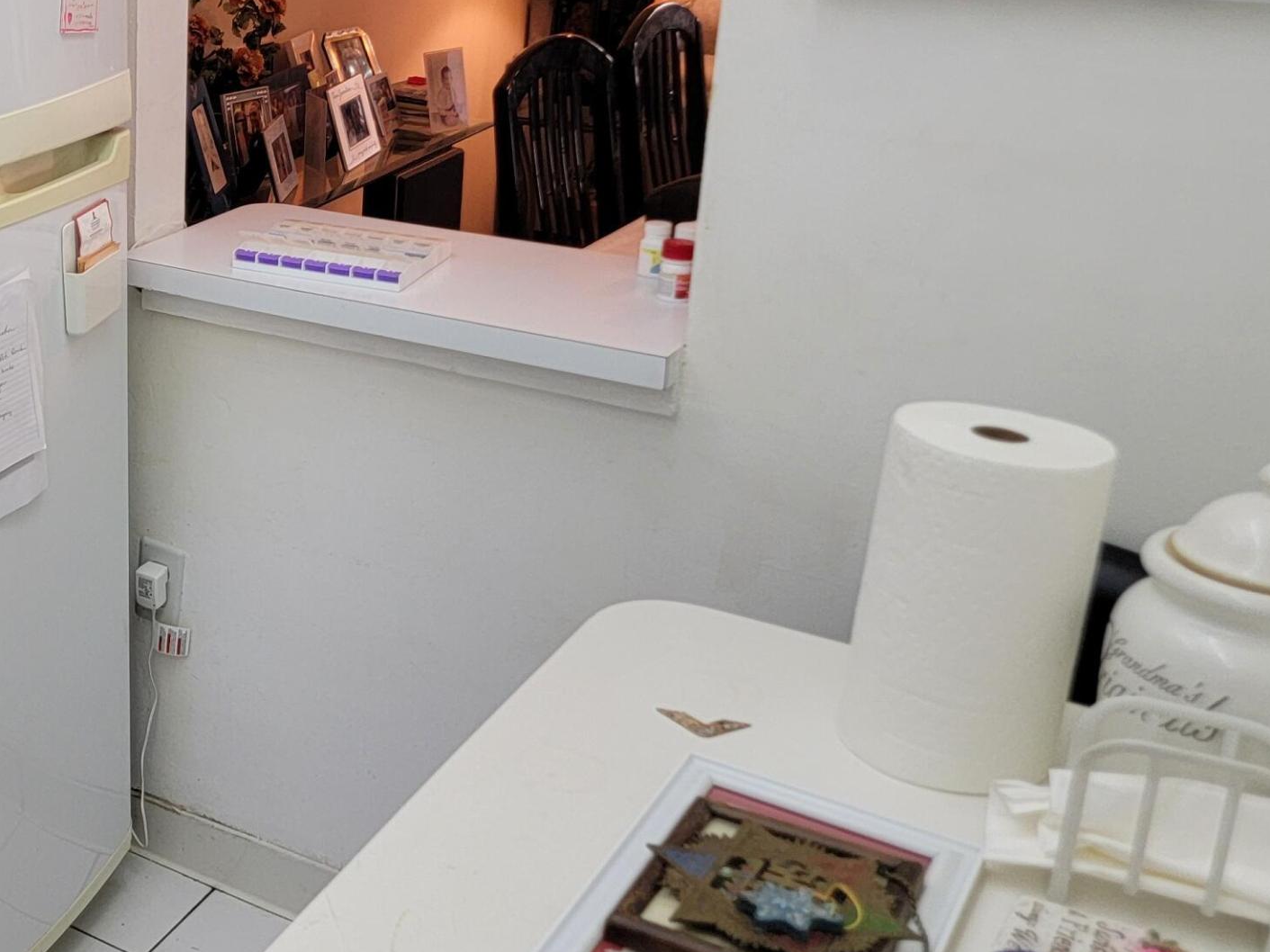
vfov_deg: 29.4
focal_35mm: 49
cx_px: -1
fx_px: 1798
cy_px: 292
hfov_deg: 35.2
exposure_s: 1/120
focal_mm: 6.7
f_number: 1.8
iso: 200
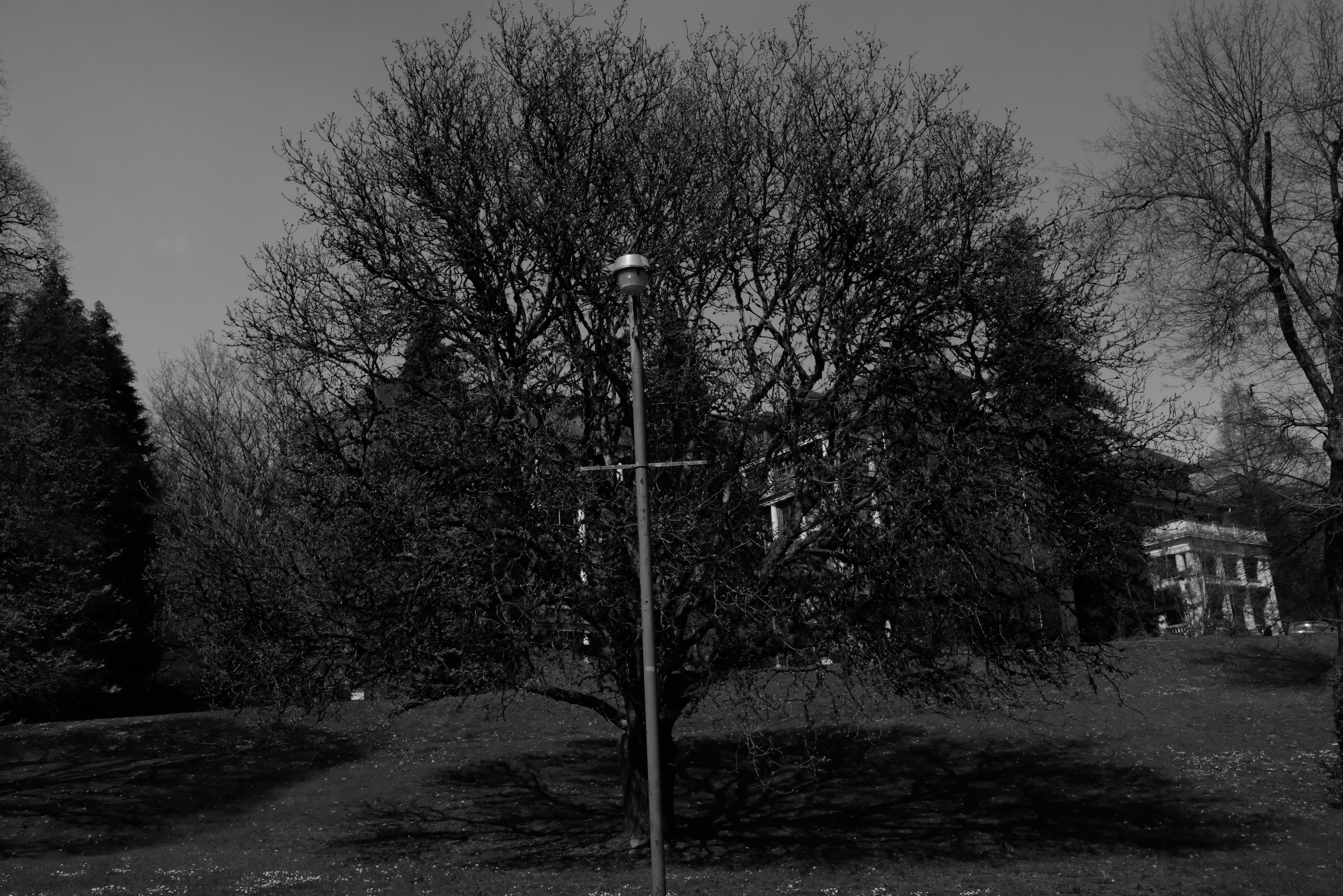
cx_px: 672
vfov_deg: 37.9
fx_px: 1306
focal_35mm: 35
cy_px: 448
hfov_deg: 54.4
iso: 3200
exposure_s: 1/1900
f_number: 13
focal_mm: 23
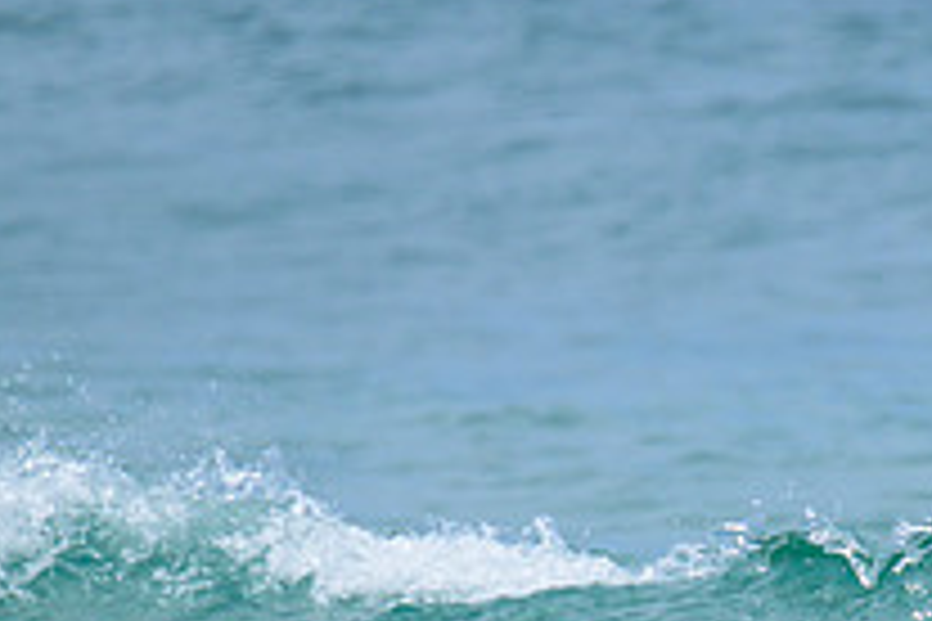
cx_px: 1144
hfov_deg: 1.3
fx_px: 40668
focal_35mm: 1571
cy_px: 664
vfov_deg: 0.9
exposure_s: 1/2000
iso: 220
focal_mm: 560
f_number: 8
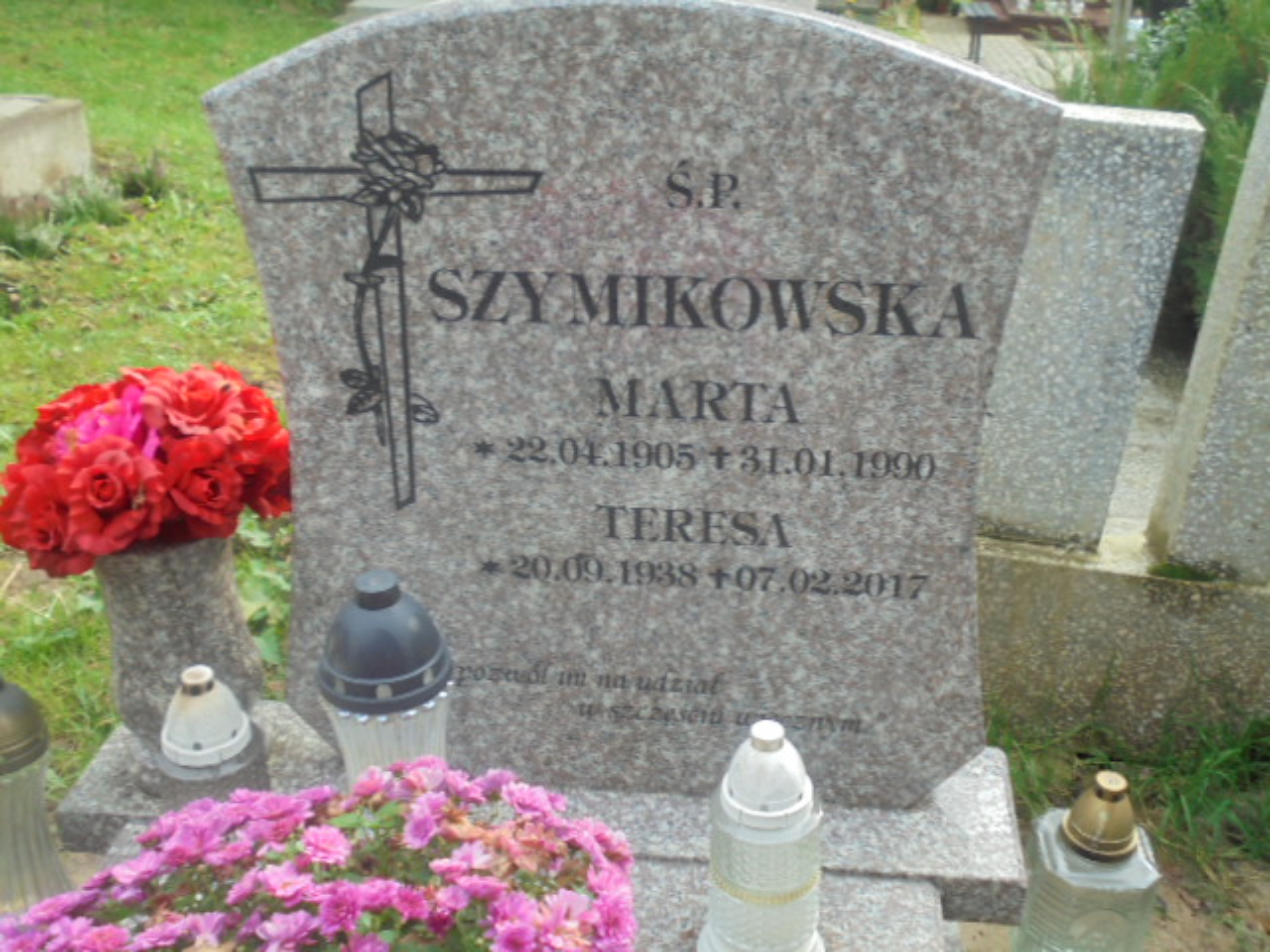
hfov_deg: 49.0
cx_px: 635
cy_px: 476
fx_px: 1394
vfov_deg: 37.7
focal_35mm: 38
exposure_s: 1/80
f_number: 4.2
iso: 100
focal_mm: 6.9
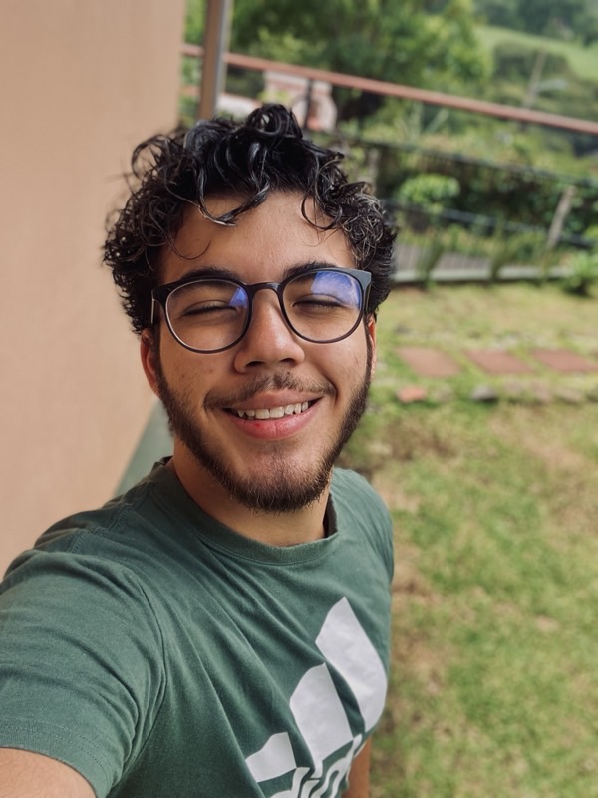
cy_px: 399
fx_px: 691
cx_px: 299
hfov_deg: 46.8
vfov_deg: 60.0
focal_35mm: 30
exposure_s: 1/169
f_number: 2.2
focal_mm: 2.71
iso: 25
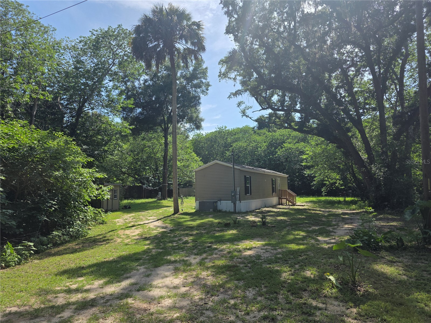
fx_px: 286
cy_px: 162
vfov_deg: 58.9
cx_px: 216
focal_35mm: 23
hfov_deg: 73.9
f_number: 1.7
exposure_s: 1/5017
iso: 80
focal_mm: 6.3
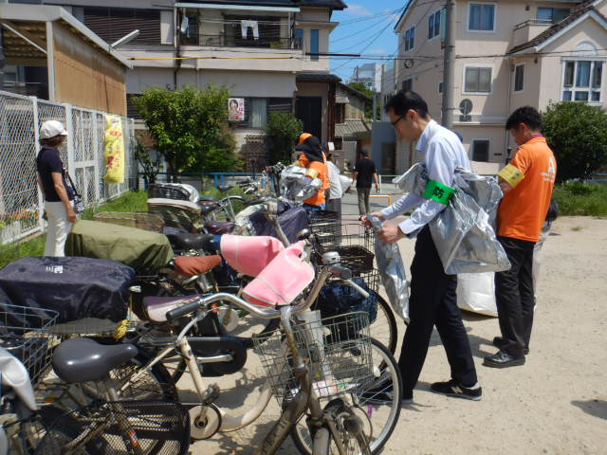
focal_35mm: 31
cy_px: 228
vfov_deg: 45.4
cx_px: 304
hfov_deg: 58.4
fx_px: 544
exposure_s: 1/1000
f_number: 4.2
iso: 125
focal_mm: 5.6
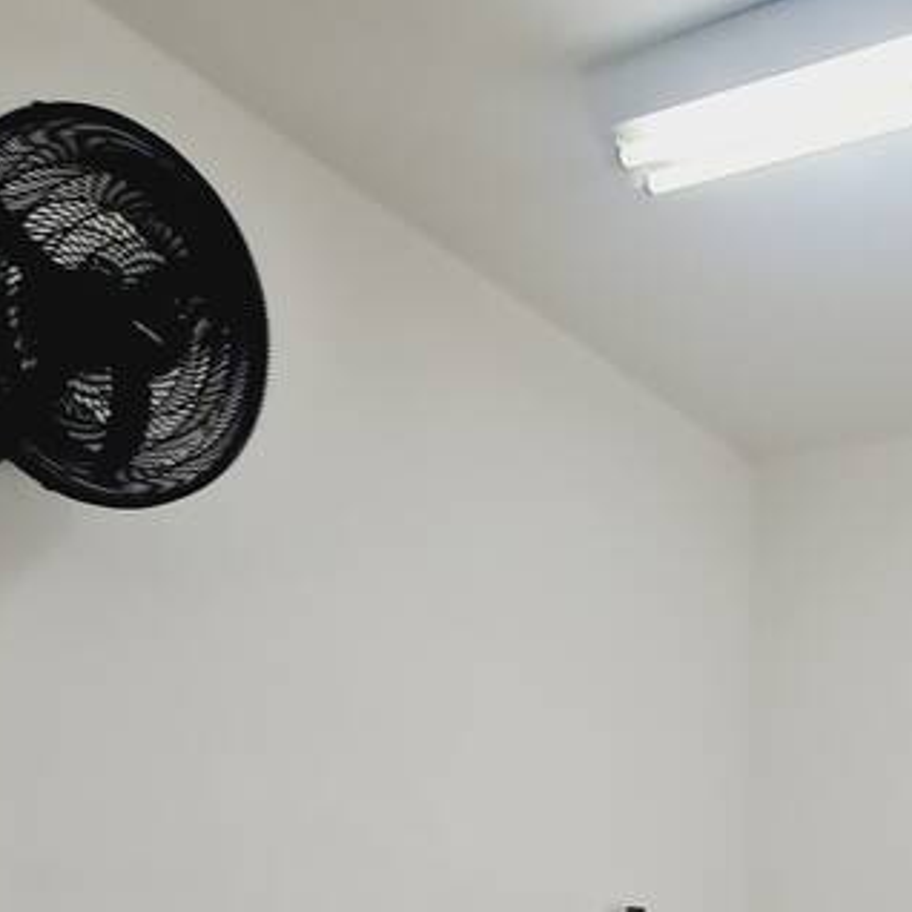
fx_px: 1162
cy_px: 1156
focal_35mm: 39
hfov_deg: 40.6
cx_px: 763
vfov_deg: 33.0
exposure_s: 1/120
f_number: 2.2
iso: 100
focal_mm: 2.2
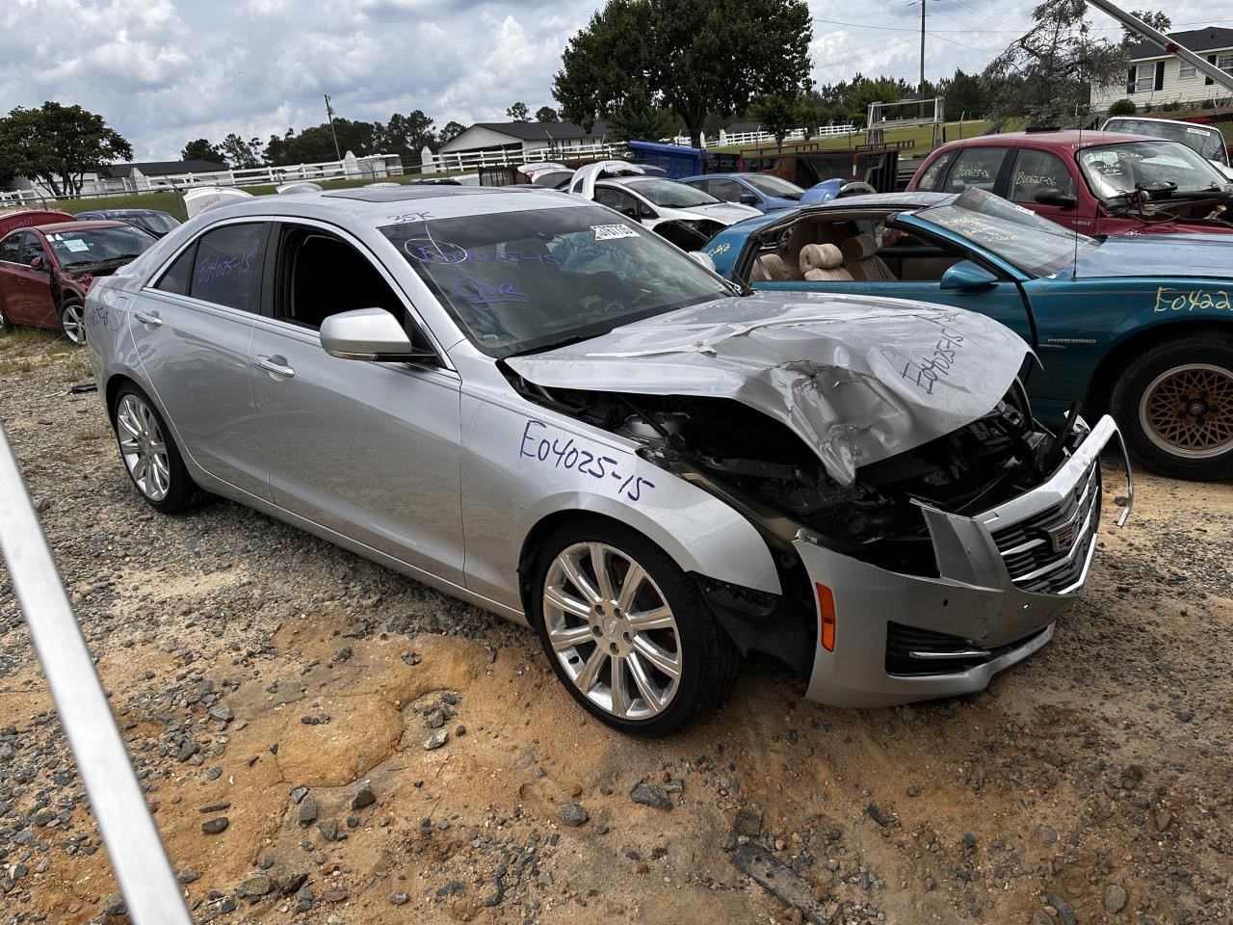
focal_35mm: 24
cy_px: 462
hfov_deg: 71.6
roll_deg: +6.9
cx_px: 616
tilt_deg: -17.6
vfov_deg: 56.8
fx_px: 855
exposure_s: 1/4348
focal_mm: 6.86
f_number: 1.78
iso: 80
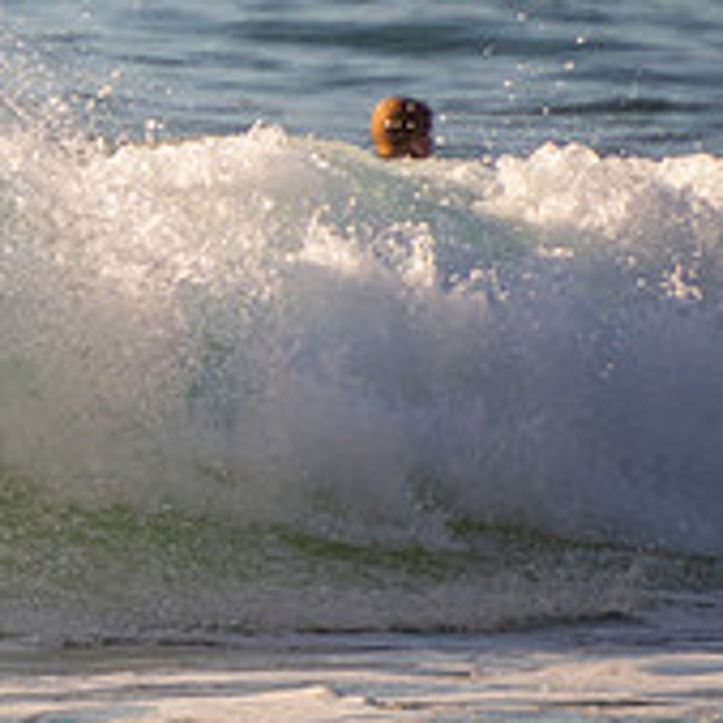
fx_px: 41282
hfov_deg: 1.0
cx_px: -479
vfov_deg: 1.0
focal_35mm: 1747
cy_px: 169
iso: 360
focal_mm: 400
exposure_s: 1/1250
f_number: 5.6
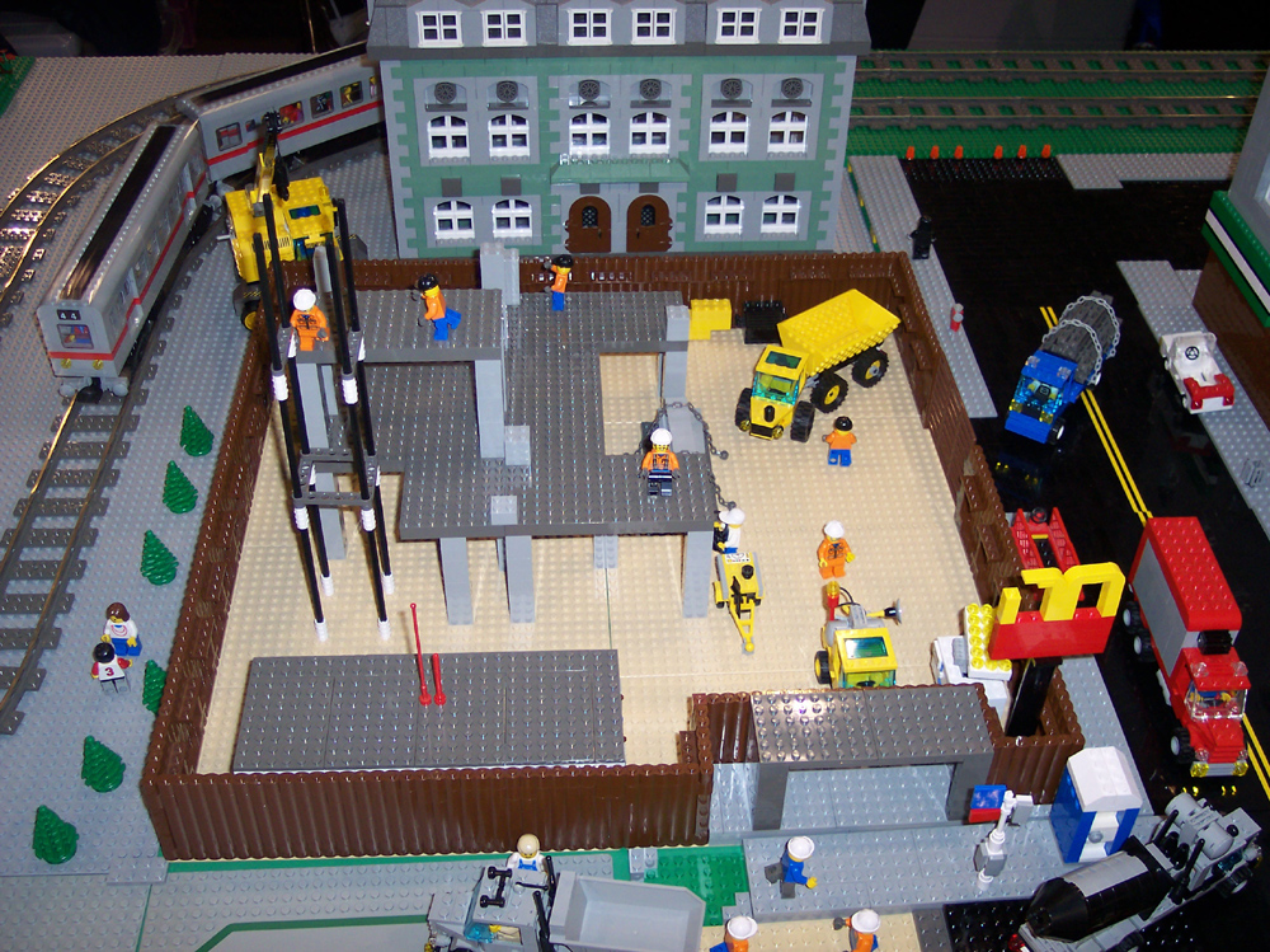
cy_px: 476
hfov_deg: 49.0
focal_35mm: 38
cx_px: 635
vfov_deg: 37.7
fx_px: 1393
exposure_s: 1/30
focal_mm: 8
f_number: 2.8
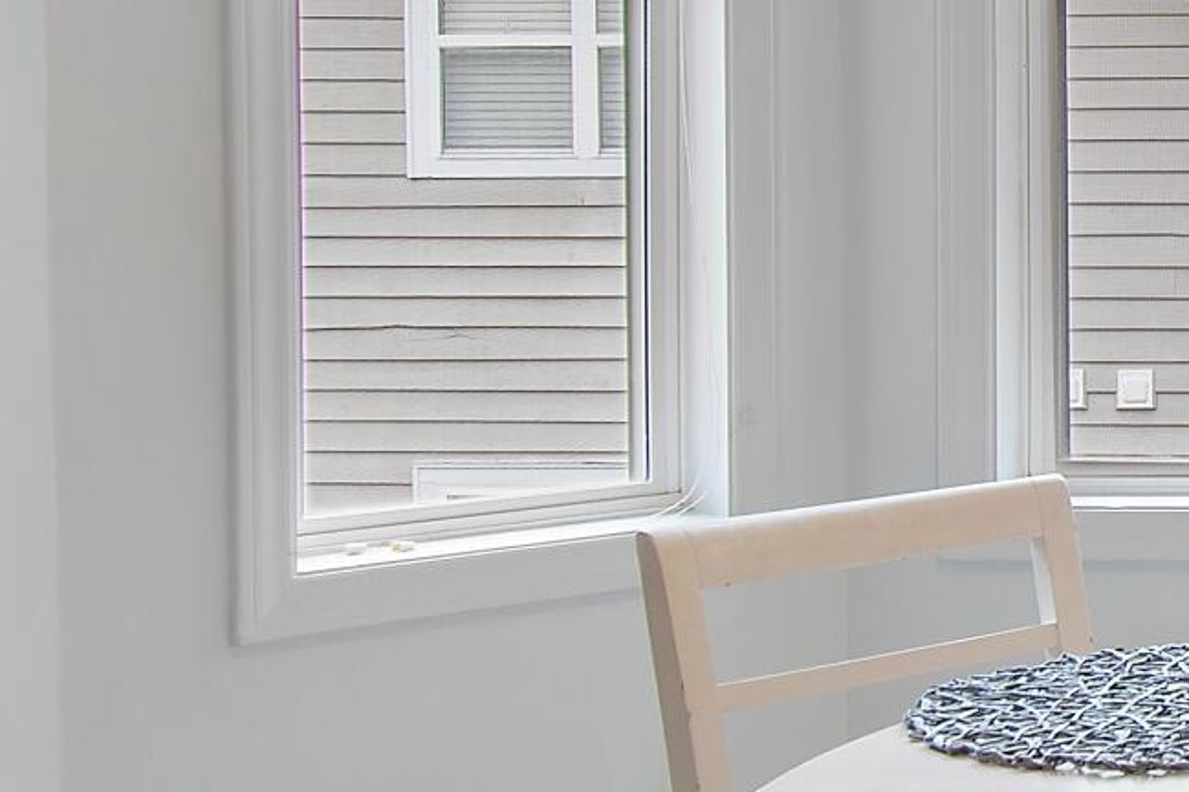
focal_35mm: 74
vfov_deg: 18.3
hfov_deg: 23.8
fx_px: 2443
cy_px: 191
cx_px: 1576
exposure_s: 1/20
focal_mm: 11
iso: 100
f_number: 4.8
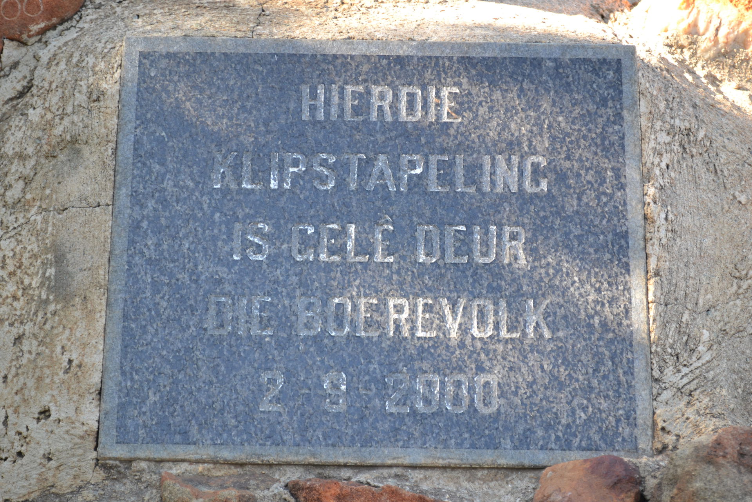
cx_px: 376
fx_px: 1723
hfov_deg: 24.6
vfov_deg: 16.6
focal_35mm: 82
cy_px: 251
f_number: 5.6
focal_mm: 55
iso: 400
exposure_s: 1/80
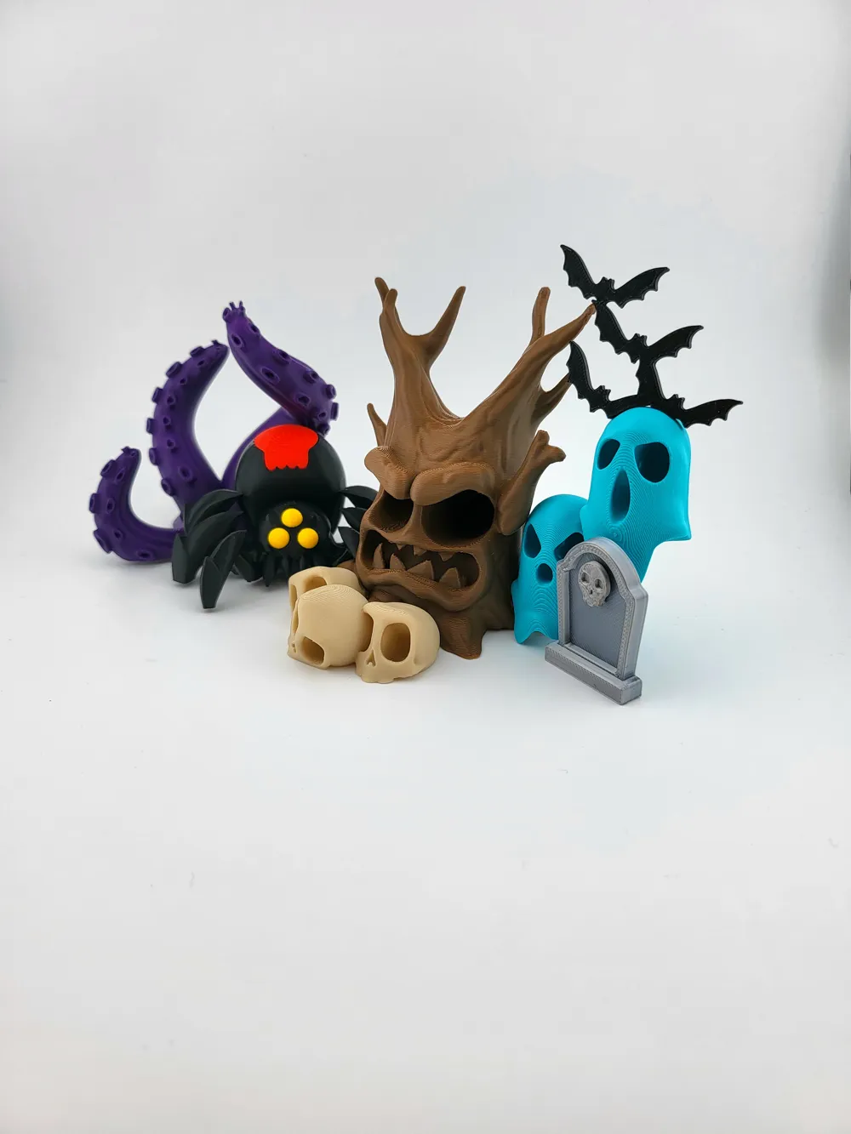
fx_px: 787
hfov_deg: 56.8
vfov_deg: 71.6
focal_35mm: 24
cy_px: 567
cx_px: 426
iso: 40
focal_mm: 5
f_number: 1.8
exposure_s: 1/1111
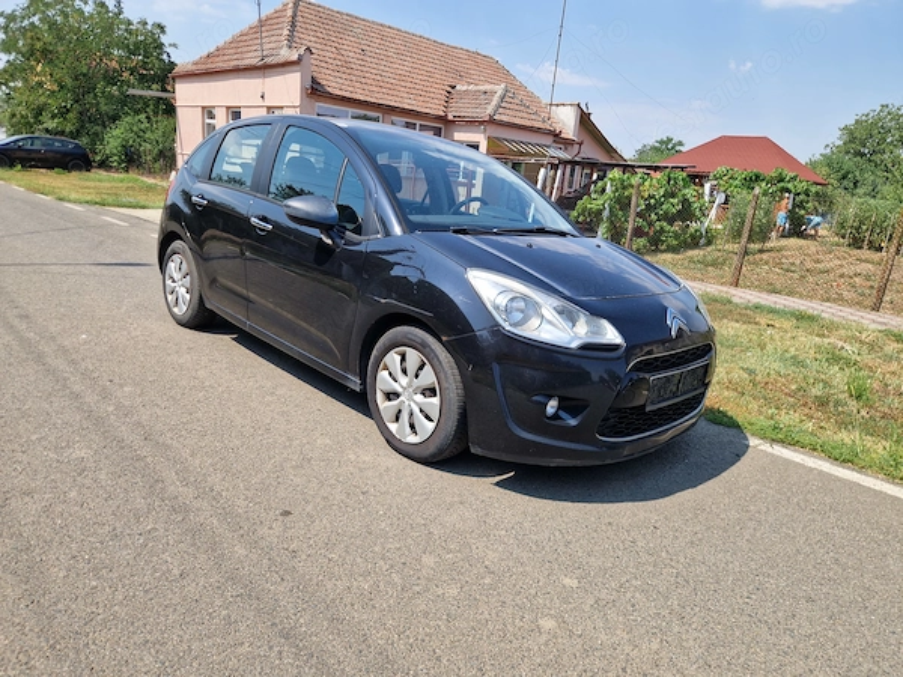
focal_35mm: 23
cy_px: 338
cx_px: 452
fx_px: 600
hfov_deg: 73.9
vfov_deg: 58.9
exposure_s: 1/1232
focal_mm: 5.4
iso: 50
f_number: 1.8
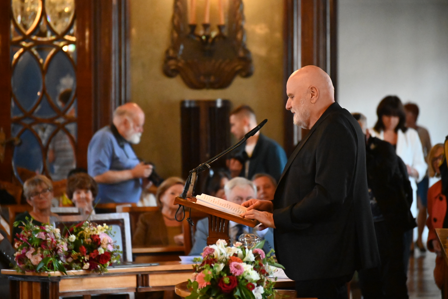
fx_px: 2489
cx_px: 224
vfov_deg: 6.9
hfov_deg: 10.3
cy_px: 150
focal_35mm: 200
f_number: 5.3
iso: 20000
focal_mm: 200
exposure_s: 1/800
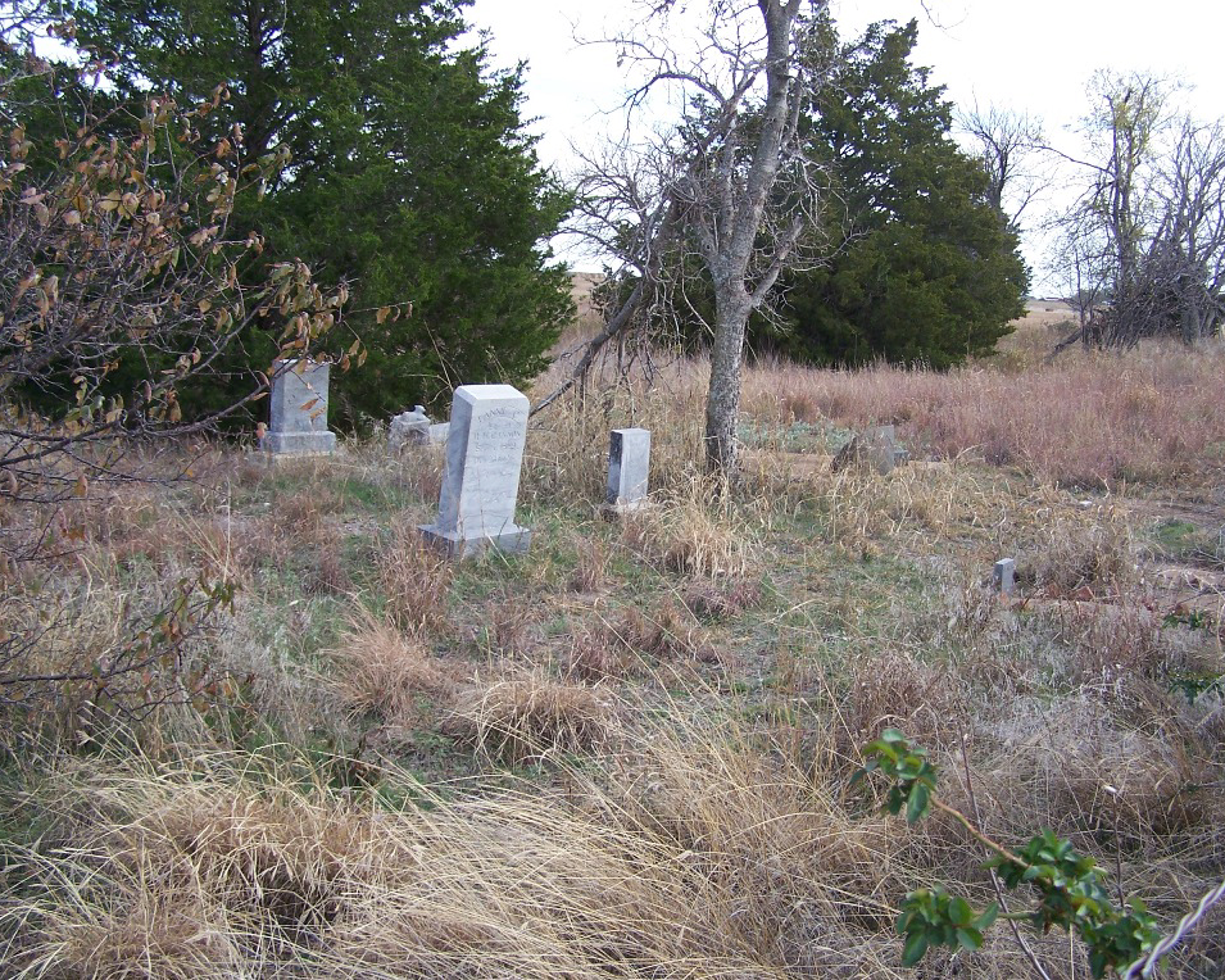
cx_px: 648
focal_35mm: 40
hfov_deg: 45.8
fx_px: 1450
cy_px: 486
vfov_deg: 37.3
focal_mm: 6.3
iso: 80
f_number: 2.8
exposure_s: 1/350
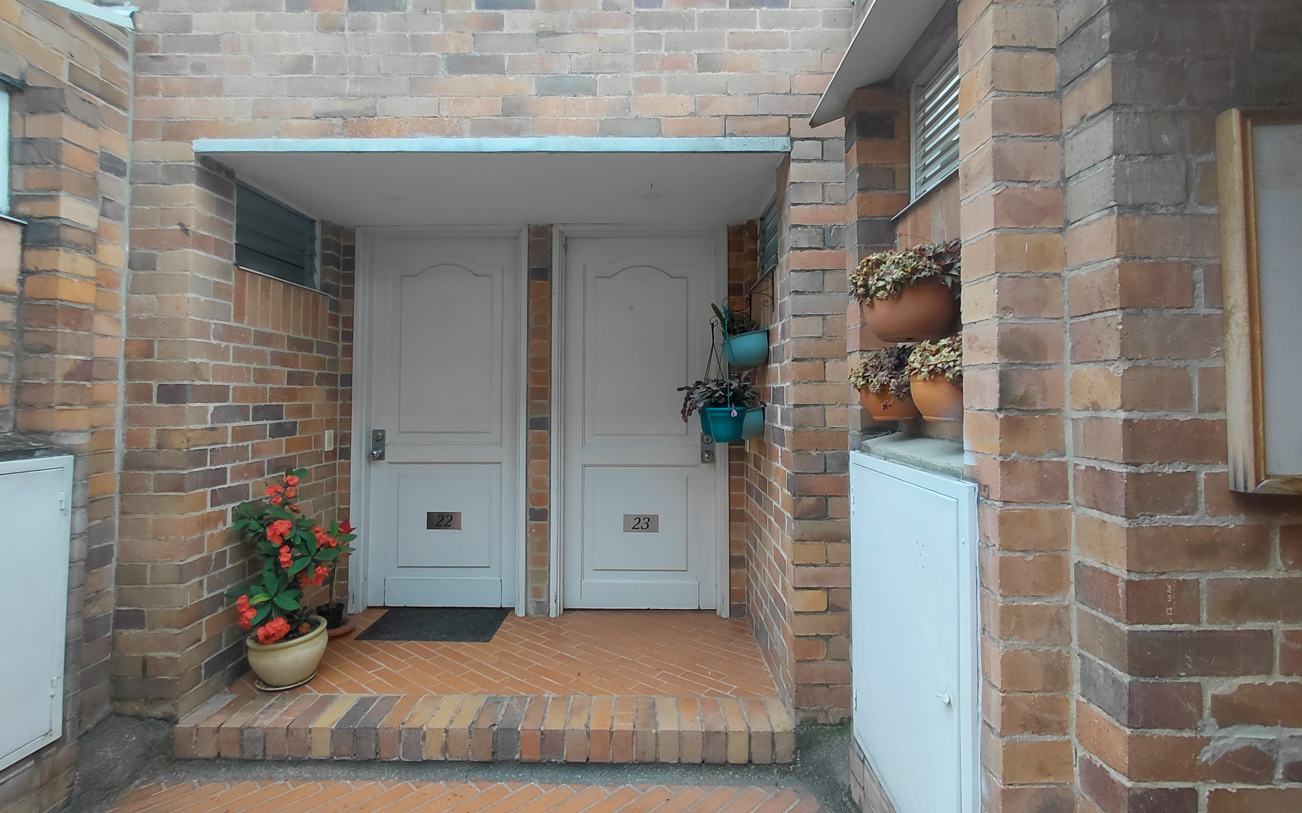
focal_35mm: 17
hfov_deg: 94.4
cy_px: 384
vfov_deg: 67.9
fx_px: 603
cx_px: 652
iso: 40
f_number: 2.2
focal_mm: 1.64
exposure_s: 1/136
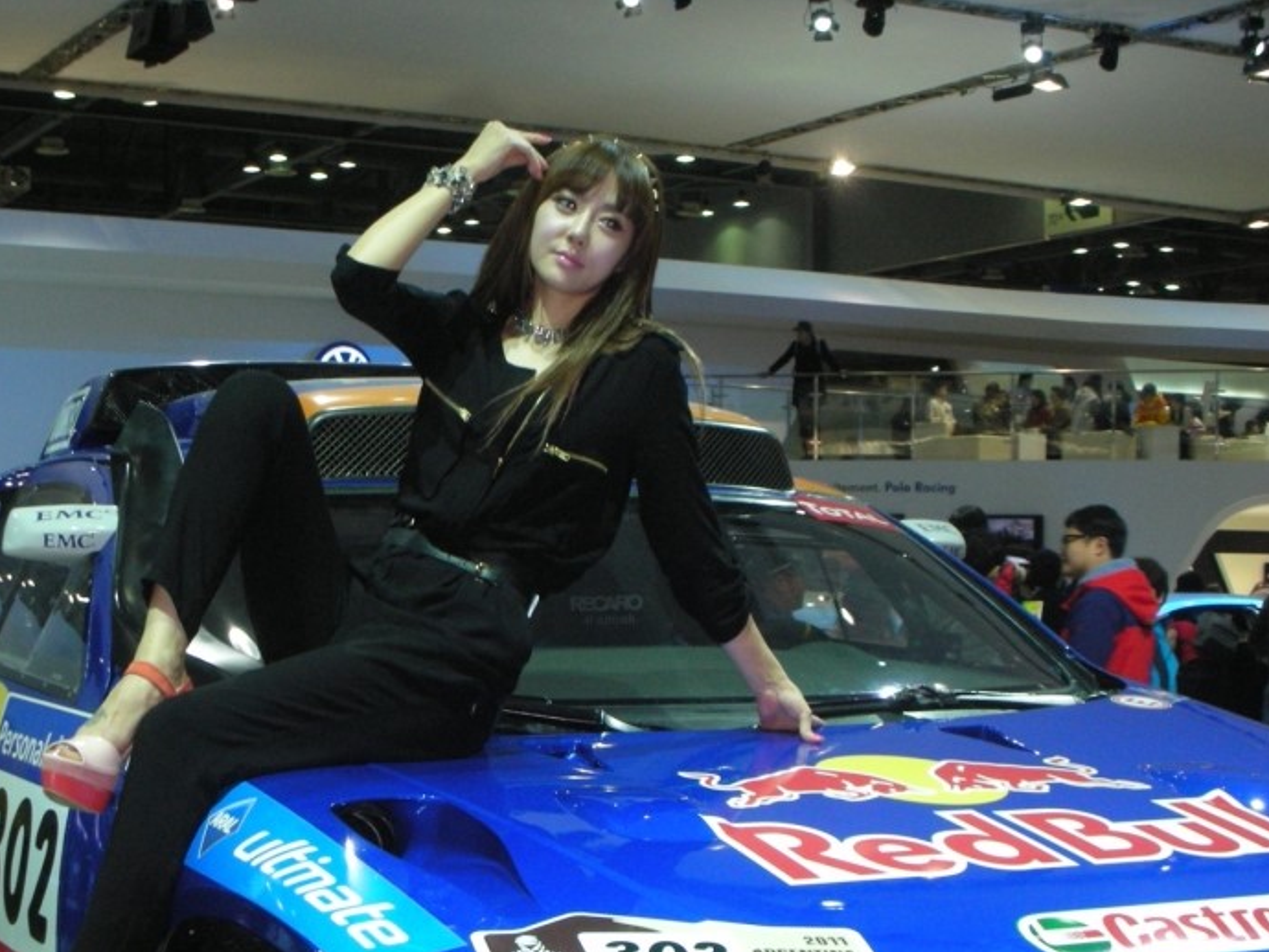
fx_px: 2200
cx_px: 456
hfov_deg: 32.0
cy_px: 618
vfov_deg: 24.3
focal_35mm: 60
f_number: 3.5
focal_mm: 7.7
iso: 192
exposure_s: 1/60.1
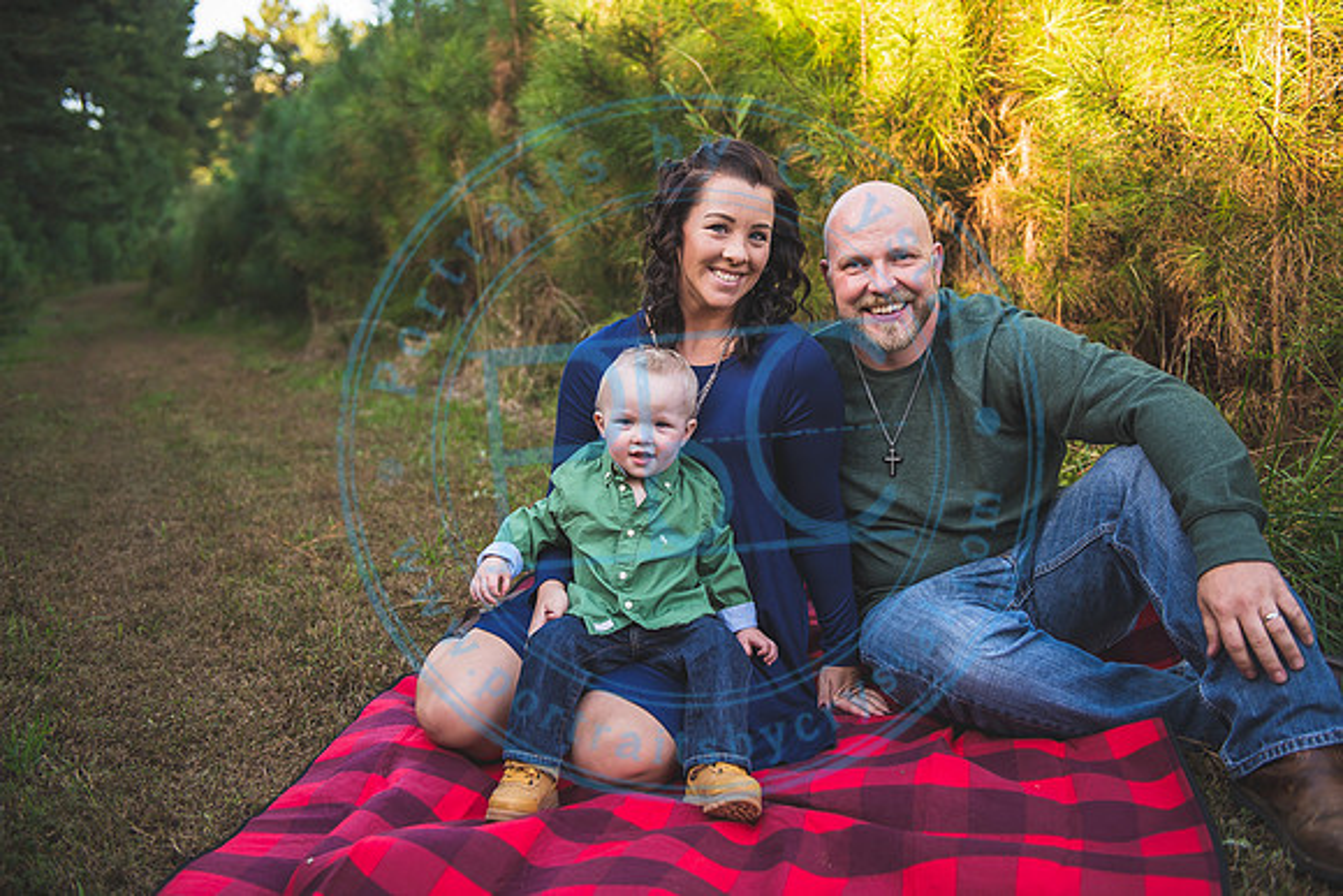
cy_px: 448
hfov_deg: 50.7
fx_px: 1418
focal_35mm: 38
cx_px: 672
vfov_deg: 35.1
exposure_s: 1/200
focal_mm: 38
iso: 200
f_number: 2.8
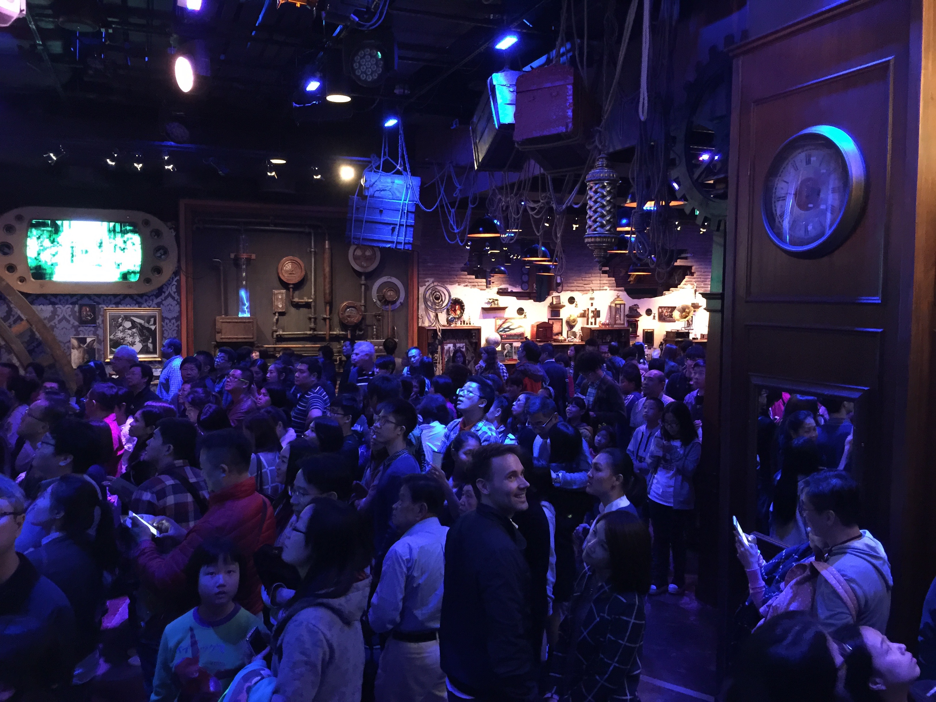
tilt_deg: -4.4
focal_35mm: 29
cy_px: 351
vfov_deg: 48.2
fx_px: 784
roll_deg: -1.0
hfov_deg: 61.7
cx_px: 468
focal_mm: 4.15
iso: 160
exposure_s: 1/4
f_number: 2.2
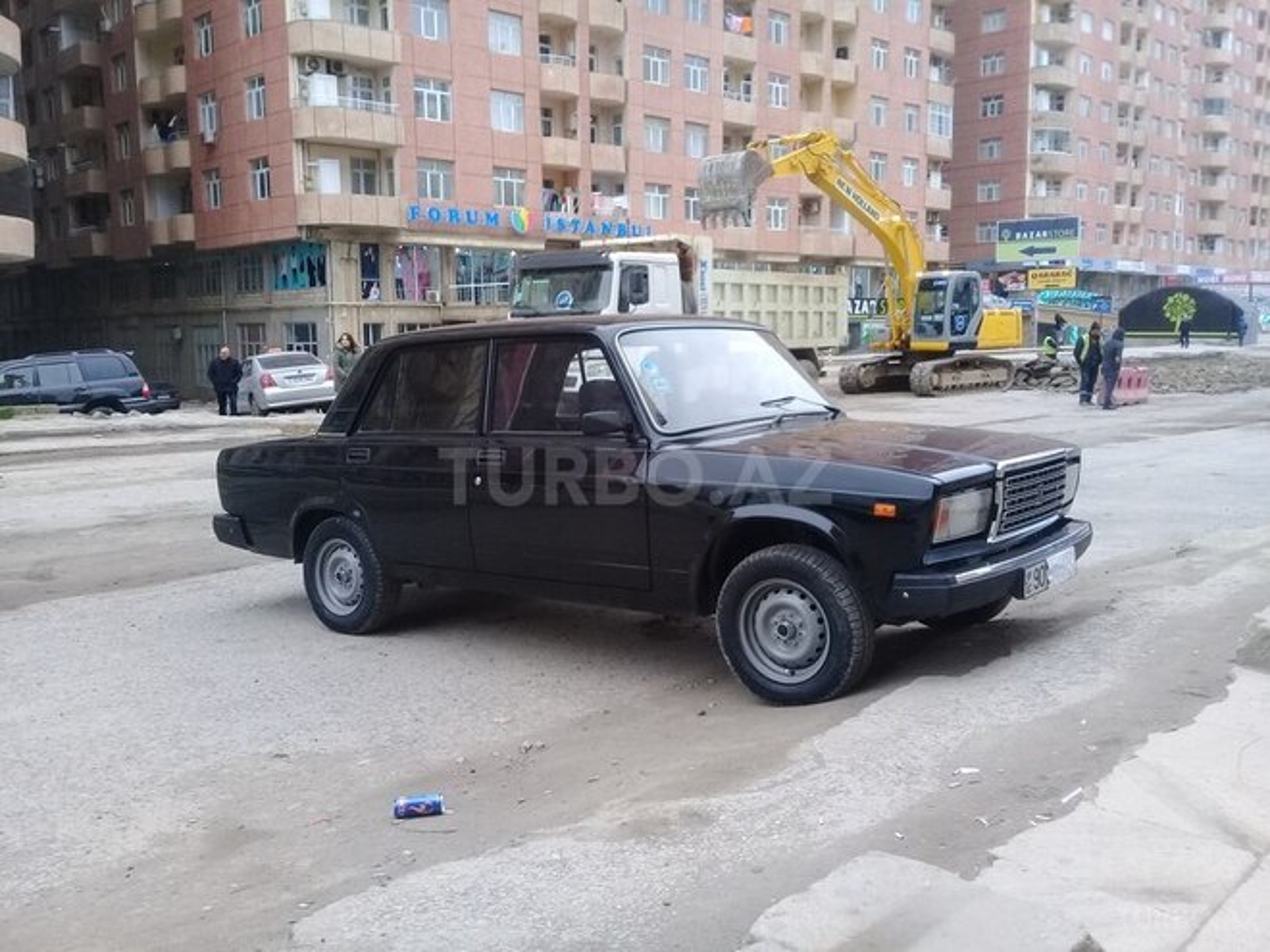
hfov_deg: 58.4
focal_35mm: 31
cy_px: 476
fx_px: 1137
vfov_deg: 45.4
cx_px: 635
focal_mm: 3.3
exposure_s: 1/131
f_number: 2.2
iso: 50
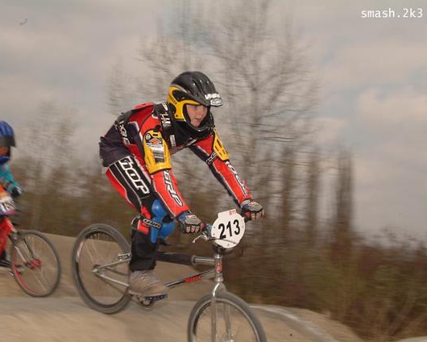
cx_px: 176
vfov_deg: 25.6
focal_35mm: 60
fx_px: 753
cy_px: 171
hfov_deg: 31.6
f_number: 11
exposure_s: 1/125
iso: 100
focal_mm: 35
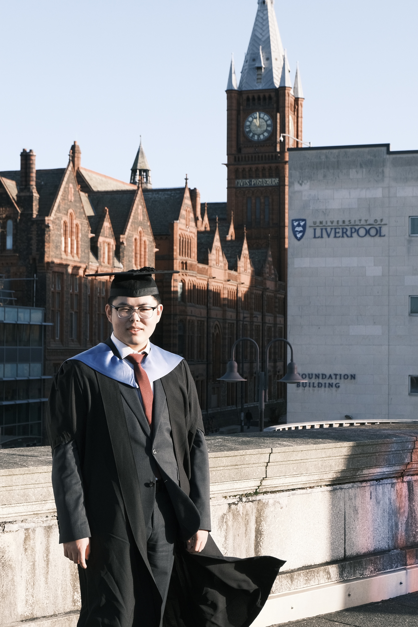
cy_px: 314
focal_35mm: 44
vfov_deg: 44.5
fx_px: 766
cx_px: 209
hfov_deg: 30.5
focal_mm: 29.6
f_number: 5.6
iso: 400
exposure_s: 1/600
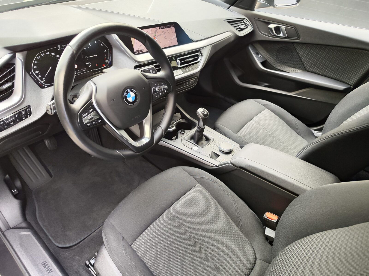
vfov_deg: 58.9
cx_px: 184
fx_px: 245
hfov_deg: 73.9
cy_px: 138
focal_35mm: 23
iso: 231
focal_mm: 7.01
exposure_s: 1/100
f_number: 1.69
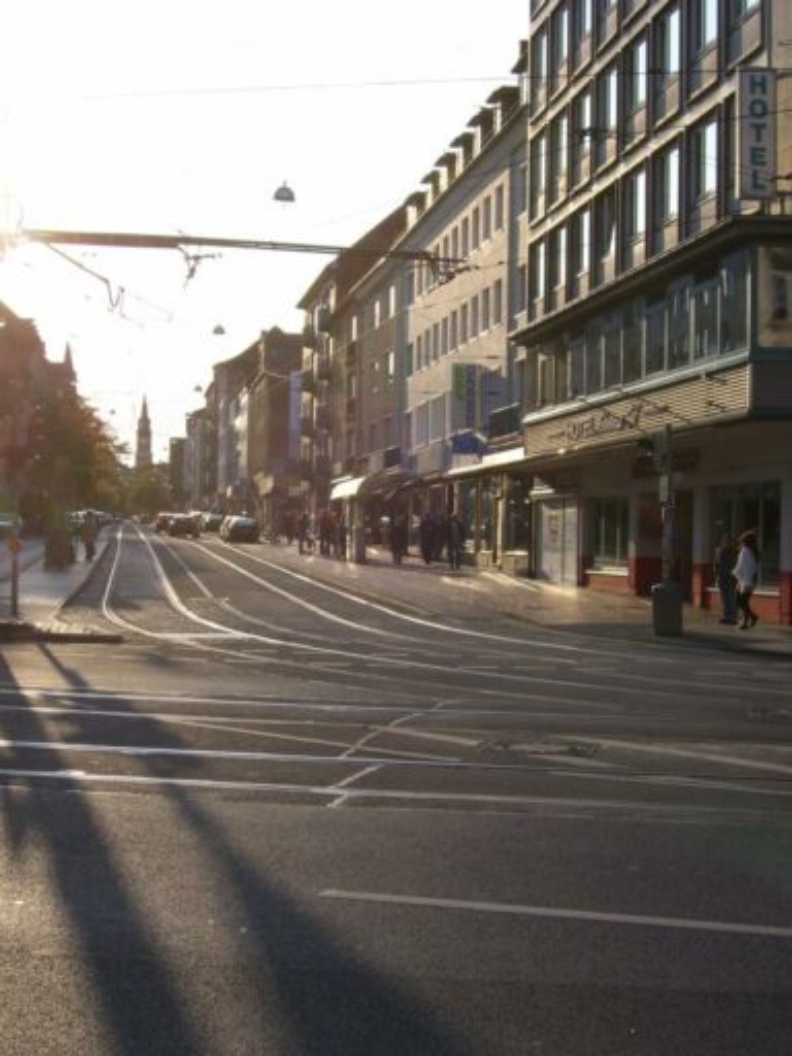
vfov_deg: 33.8
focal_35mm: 57
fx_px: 1739
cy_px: 528
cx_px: 396
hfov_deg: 25.7
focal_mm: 9.4
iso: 80
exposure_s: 1/350
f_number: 5.6
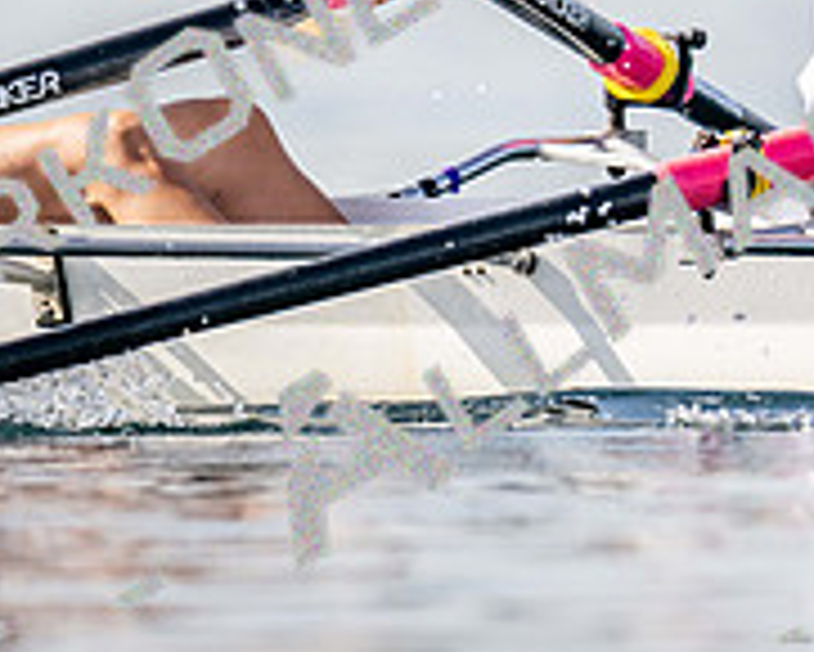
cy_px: -128
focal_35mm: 1802
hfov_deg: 1.1
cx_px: 1192
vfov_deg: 0.9
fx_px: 43436
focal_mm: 600
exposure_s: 1/2500
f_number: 5.6
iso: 280
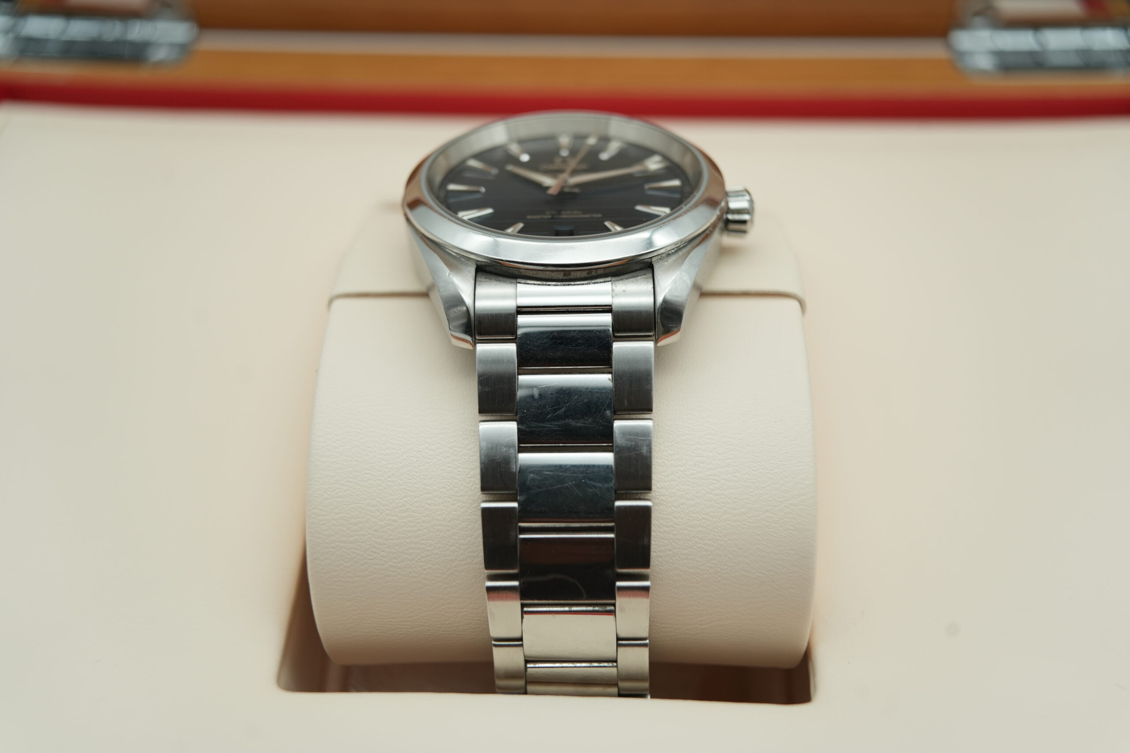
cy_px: 376
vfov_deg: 37.9
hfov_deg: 54.4
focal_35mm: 35
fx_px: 1099
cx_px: 565
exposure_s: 1/250
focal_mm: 35
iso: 400
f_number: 5
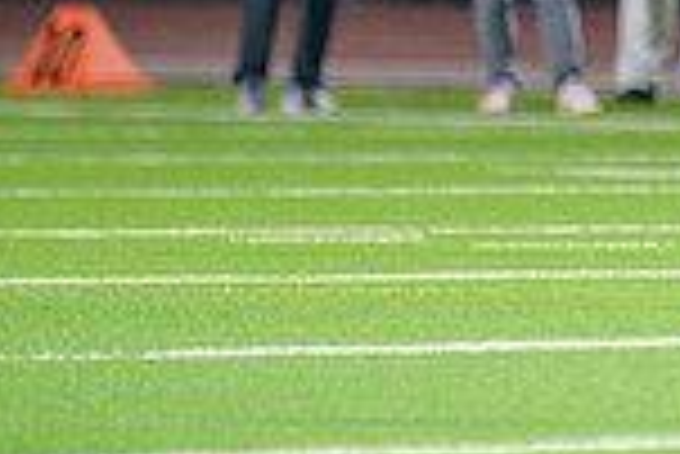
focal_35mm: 1152
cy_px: -74
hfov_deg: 1.8
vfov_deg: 1.2
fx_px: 21780
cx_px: 1184
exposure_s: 1/250
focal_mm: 300
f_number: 2.8
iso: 2000
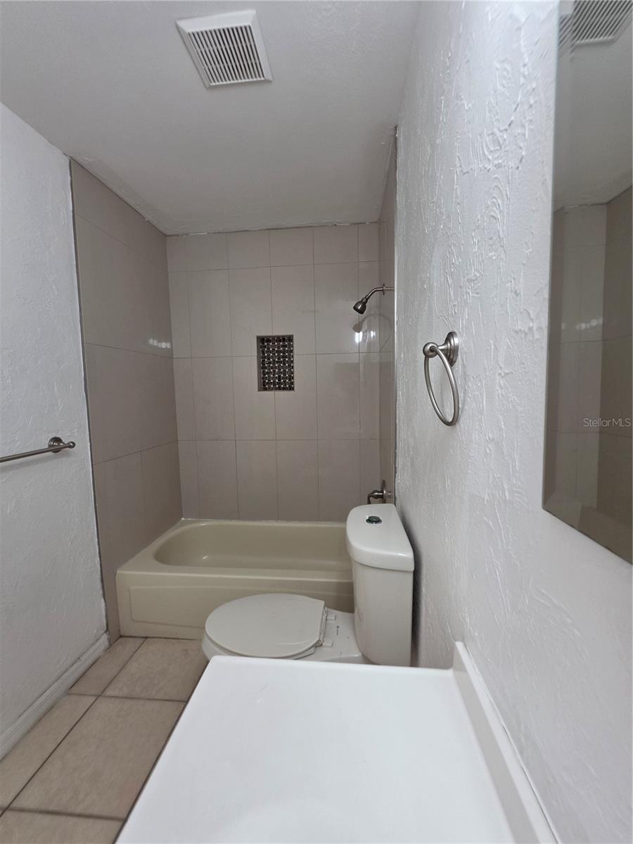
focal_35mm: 13
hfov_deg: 89.9
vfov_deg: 106.2
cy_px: 422
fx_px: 317
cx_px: 316
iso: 100
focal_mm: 2.2
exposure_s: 1/120
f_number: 1.9
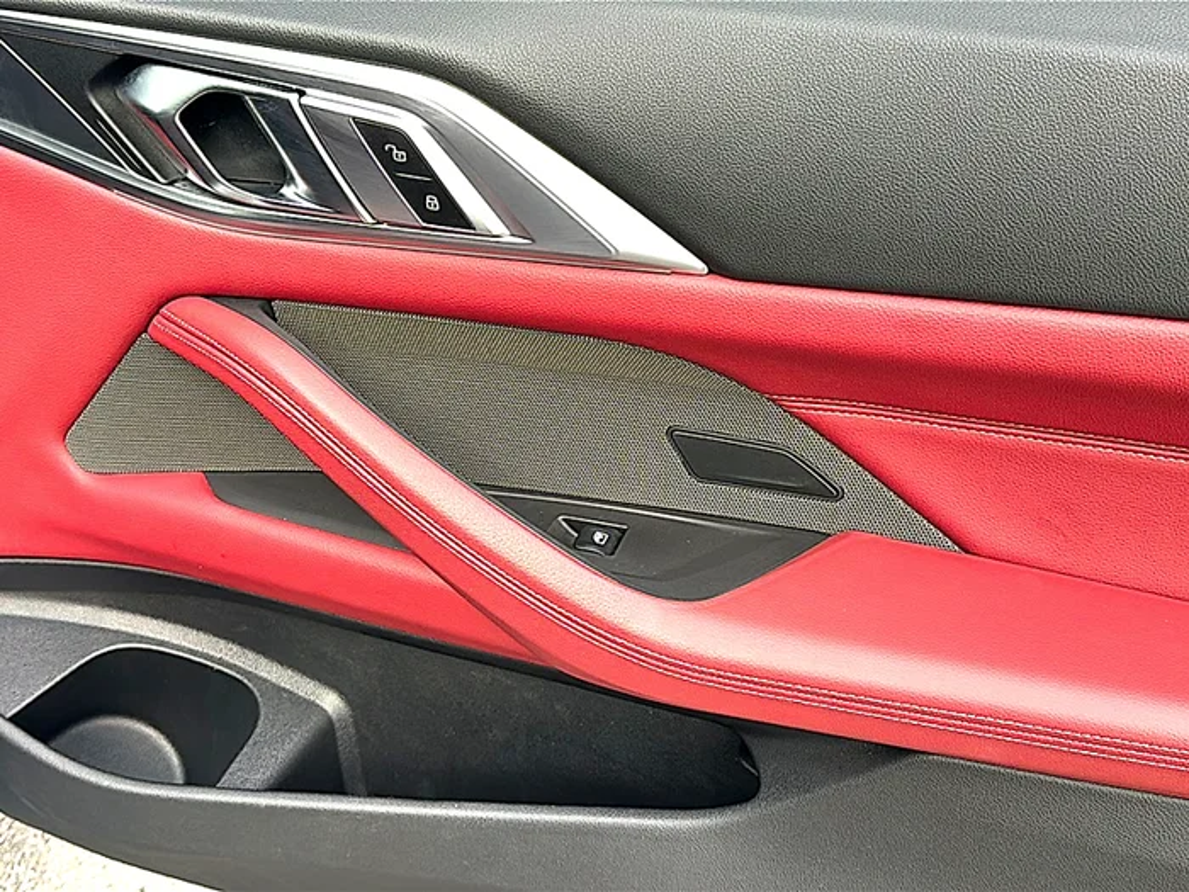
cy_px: 446
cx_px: 594
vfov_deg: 39.7
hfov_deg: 51.4
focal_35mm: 36
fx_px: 1237
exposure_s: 1/432
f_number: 1.78
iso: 100
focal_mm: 6.86
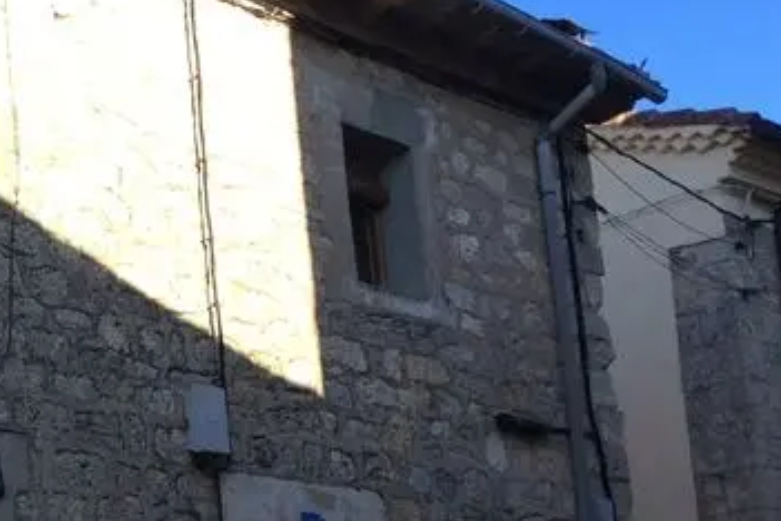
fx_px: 1692
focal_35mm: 78
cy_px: 464
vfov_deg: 17.3
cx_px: 22
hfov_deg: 24.9
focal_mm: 3.3
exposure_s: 1/608
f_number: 2.4
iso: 32
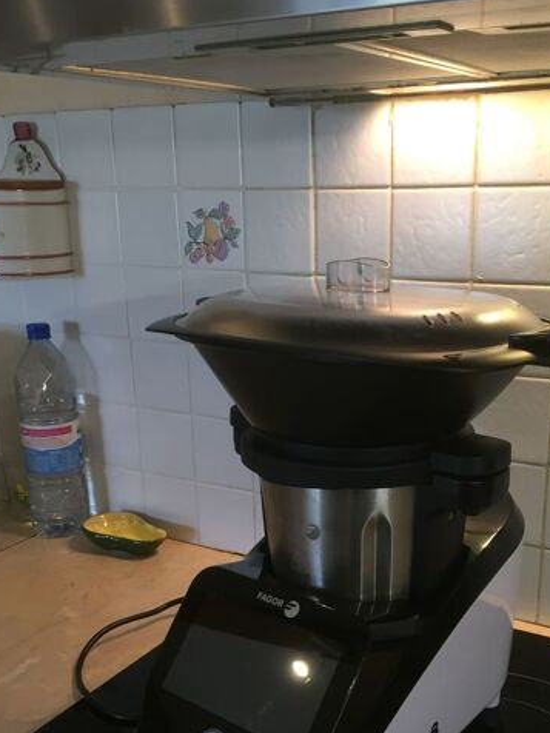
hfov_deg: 36.7
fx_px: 826
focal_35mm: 39
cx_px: 325
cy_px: 465
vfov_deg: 47.4
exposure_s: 1/33
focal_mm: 4.15
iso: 100
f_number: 2.2
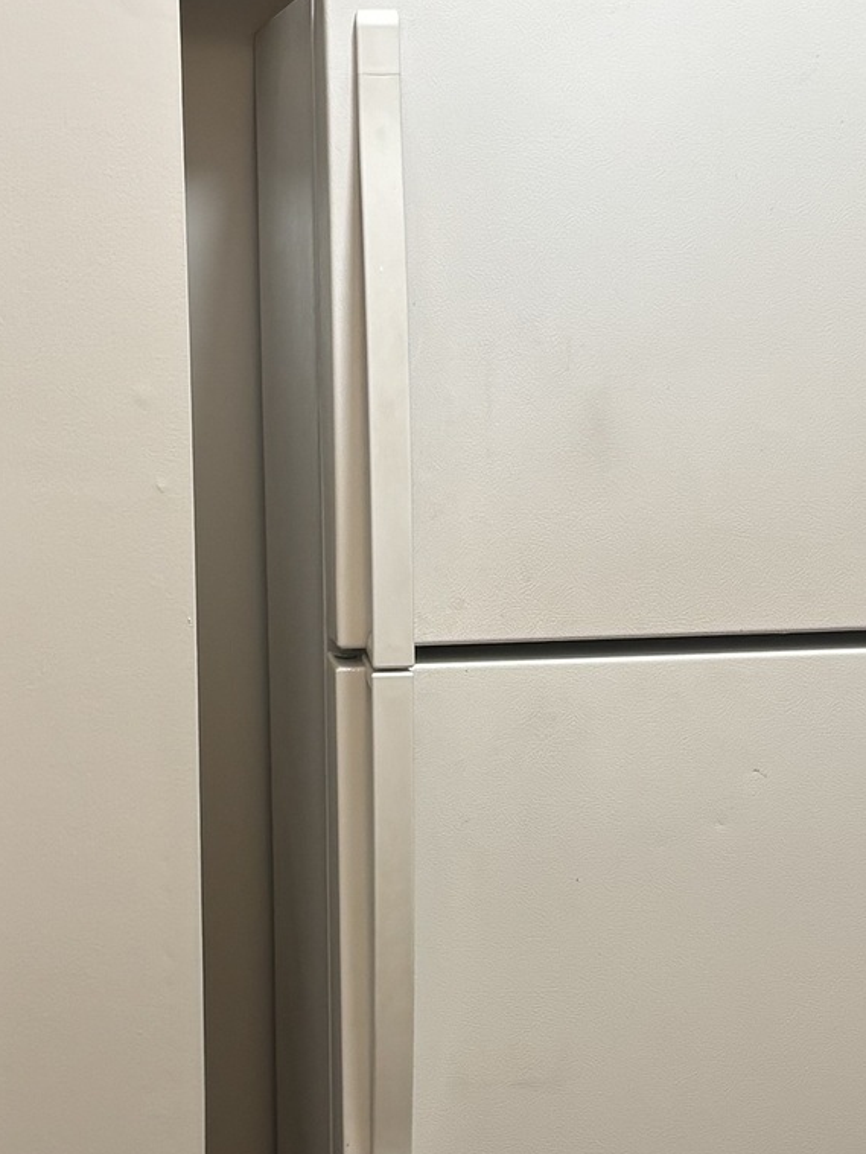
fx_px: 2634
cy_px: 677
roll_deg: -1.2
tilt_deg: -12.5
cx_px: 481
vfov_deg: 24.7
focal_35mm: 79
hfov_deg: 18.7
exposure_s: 1/60
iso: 100
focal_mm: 5.96
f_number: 1.6
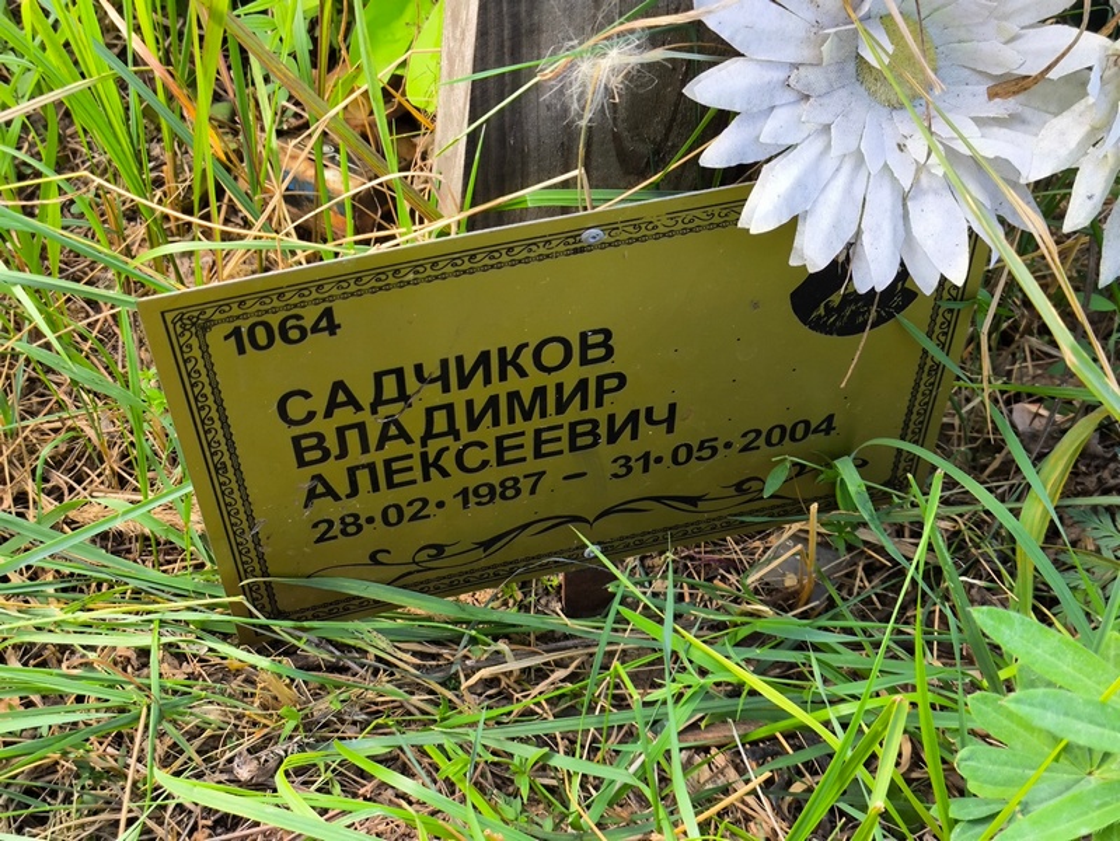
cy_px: 420
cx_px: 560
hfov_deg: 38.2
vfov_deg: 29.1
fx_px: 1618
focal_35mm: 50
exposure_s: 1/120
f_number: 1.7
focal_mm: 4.71
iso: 80
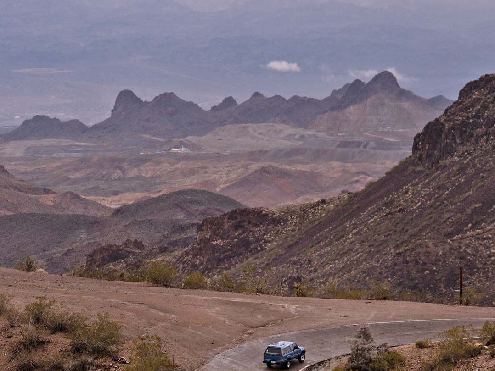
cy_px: 171
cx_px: 239
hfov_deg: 8.5
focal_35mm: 234
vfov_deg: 6.4
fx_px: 3347
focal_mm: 164
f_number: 2.8
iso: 400
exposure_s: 1/12800
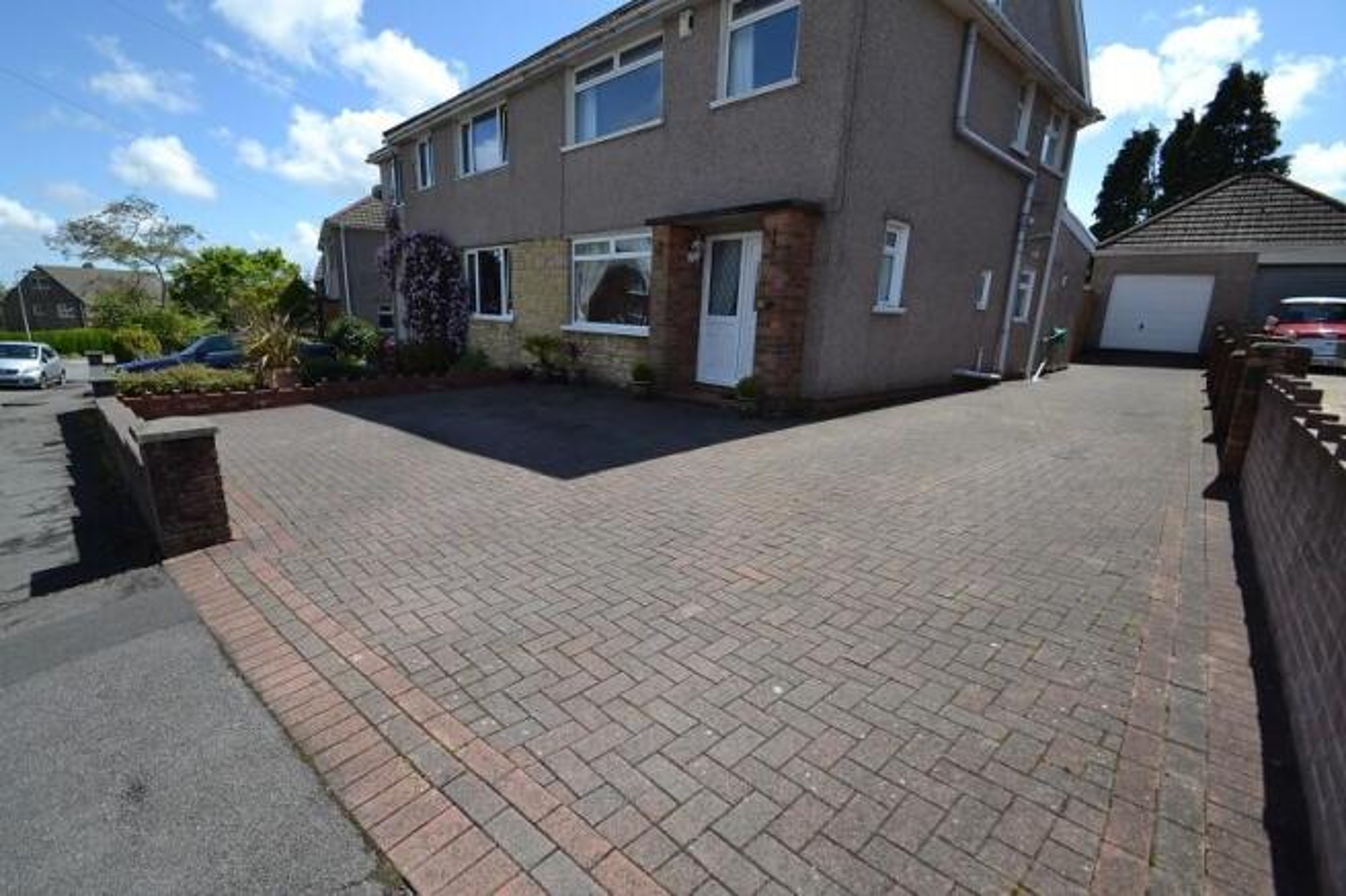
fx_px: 561
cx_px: 673
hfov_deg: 100.4
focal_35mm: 15
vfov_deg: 77.3
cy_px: 448
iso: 100
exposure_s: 1/250
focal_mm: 10
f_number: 8
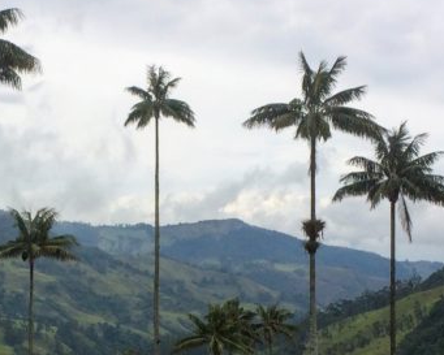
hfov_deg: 22.1
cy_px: 272
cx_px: 77
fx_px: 1117
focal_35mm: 85
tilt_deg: -5.4
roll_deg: +1.2
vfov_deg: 18.0
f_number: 2.2
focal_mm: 4.15
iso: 32
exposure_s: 1/2740
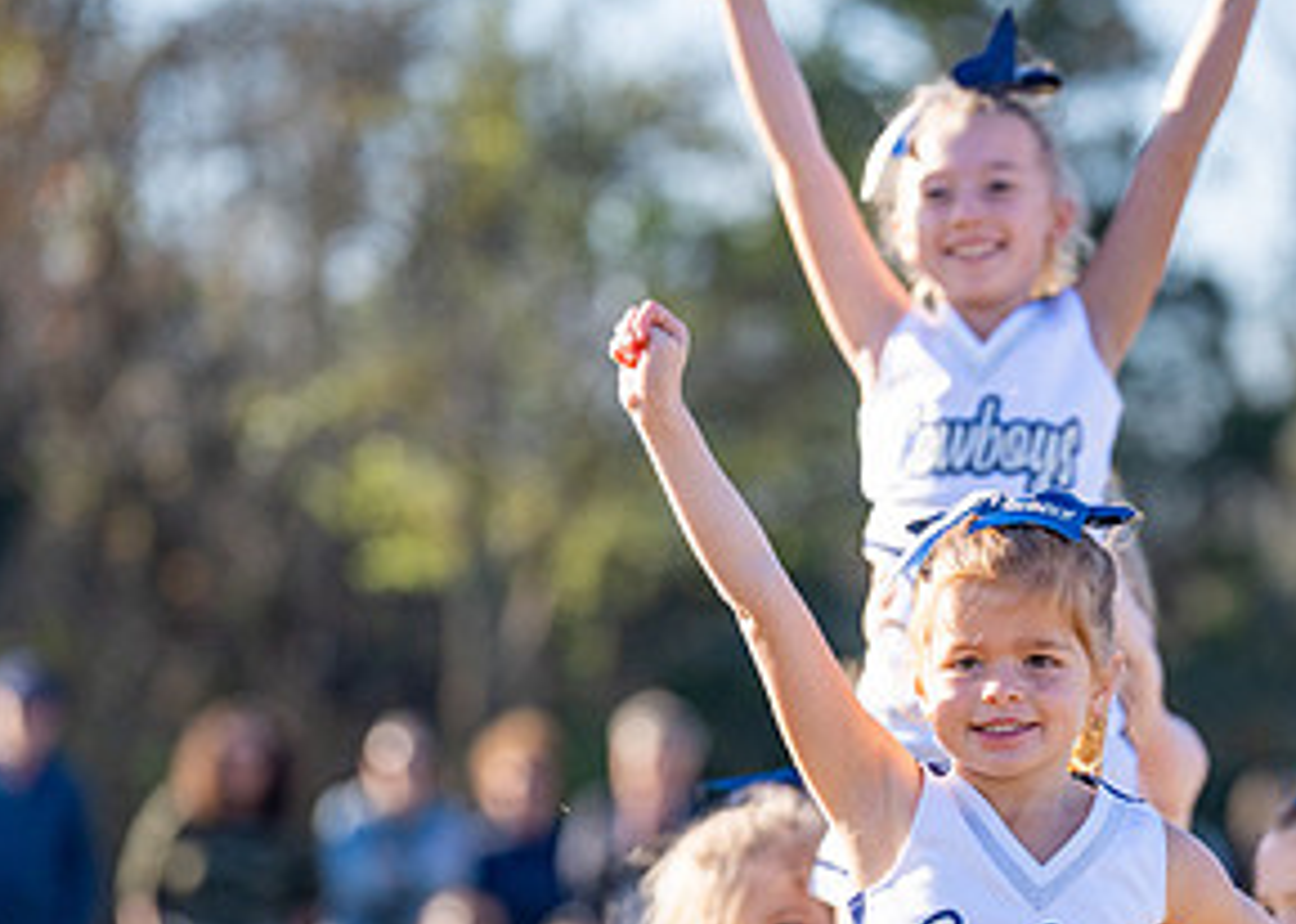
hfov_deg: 7.0
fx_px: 10556
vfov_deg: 5.0
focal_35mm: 287
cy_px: 868
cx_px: 969
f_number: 2.8
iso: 250
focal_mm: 135
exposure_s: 1/3200
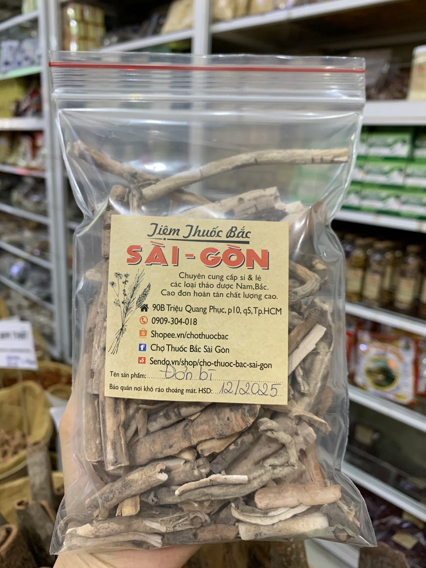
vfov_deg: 67.3
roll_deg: -2.2
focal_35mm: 26
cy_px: 284
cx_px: 213
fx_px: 427
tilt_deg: -17.6
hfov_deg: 53.1
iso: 200
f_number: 1.8
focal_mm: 4.25
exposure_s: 1/50
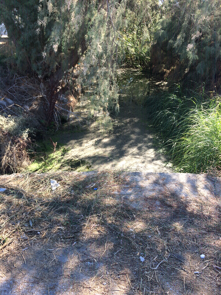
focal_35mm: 29
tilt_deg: -29.4
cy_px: 148
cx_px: 110
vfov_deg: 61.7
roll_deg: +3.1
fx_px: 247
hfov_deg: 48.2
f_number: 2.2
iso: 32
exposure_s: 1/285
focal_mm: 4.15
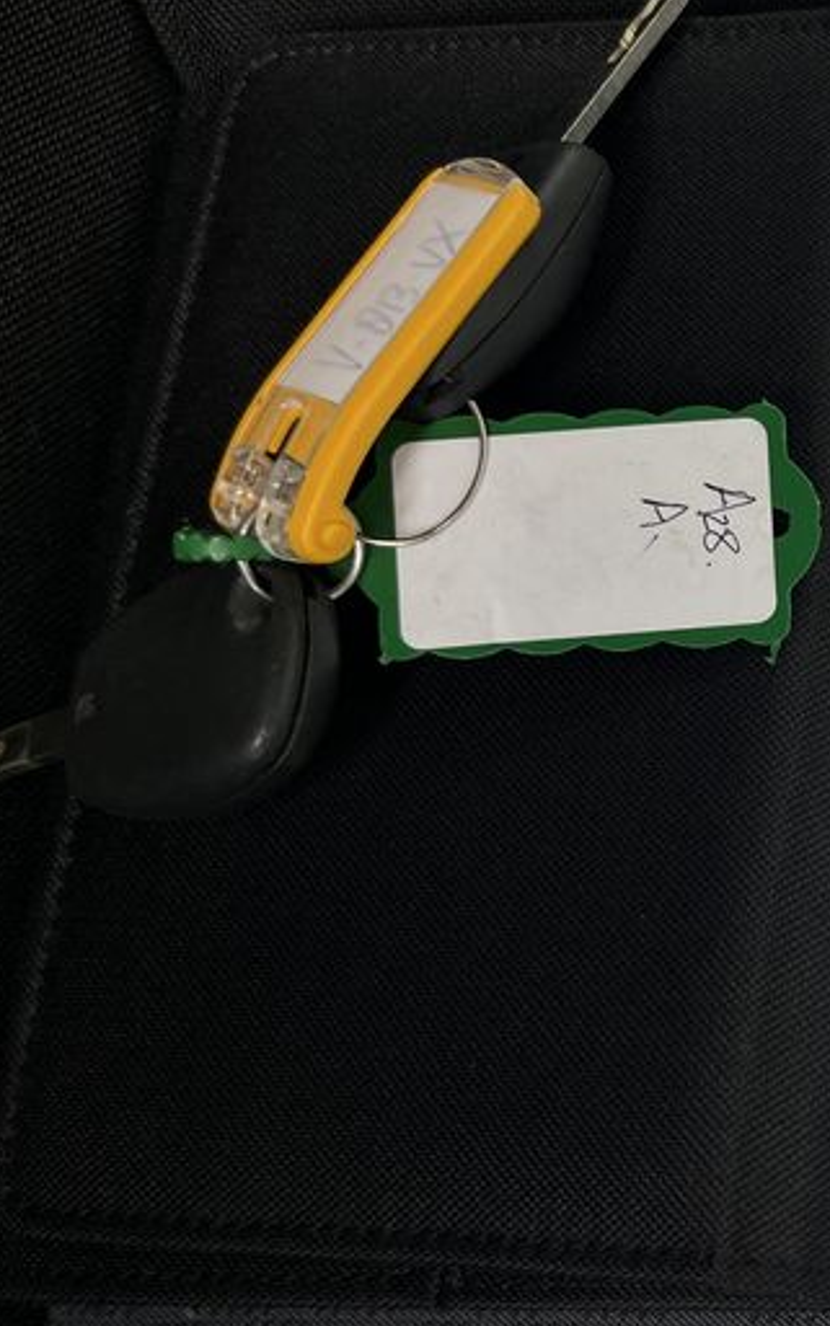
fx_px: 1989
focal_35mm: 55
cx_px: 1223
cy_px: 796
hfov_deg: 20.4
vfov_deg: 36.7
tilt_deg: -74.4
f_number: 1.6
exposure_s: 1/347
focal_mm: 5.1
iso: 50
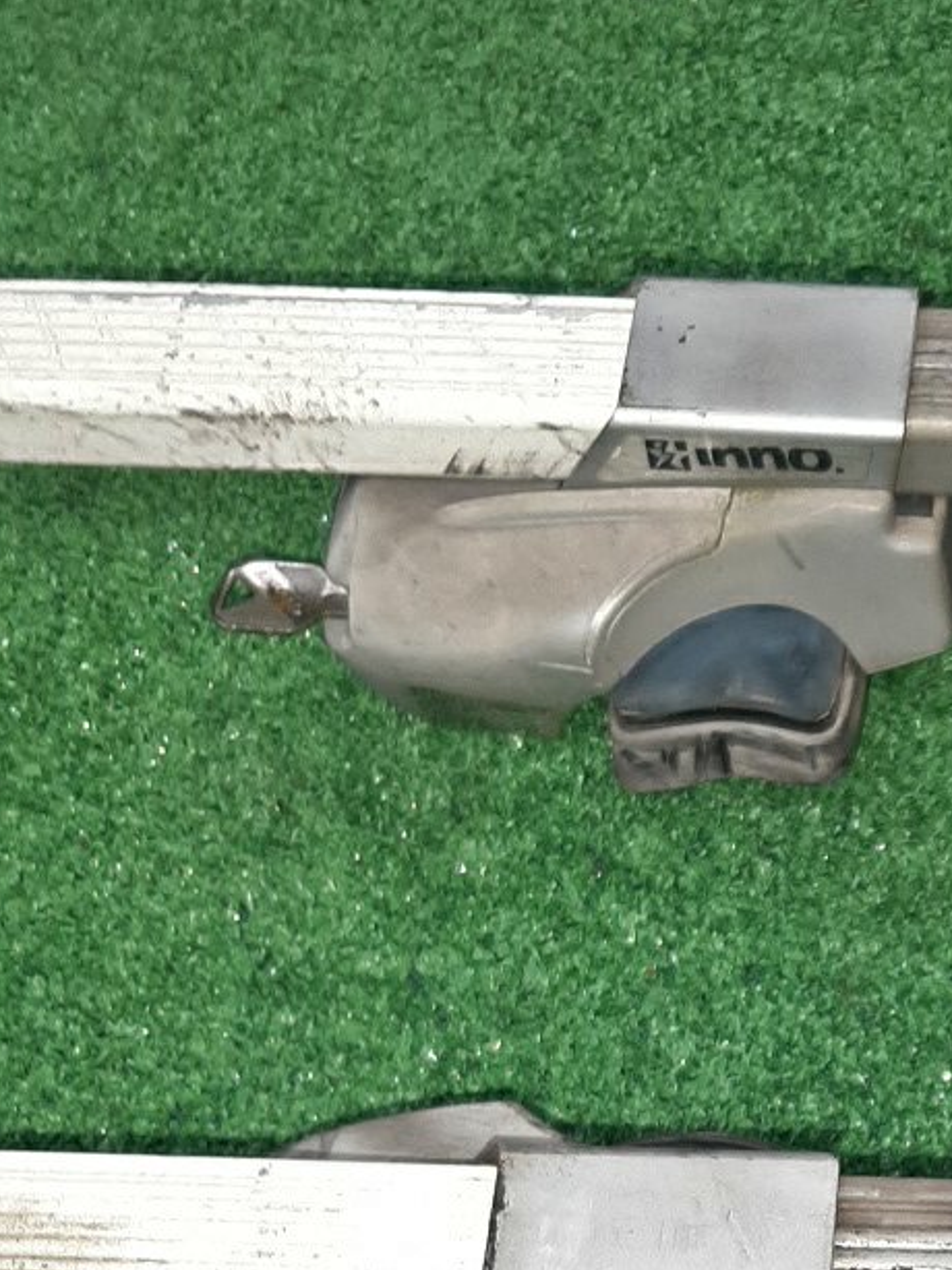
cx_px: 952
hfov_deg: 23.0
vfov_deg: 30.3
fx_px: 2238
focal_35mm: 61
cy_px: 1142
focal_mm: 3.93
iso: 189
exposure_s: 1/50
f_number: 1.7
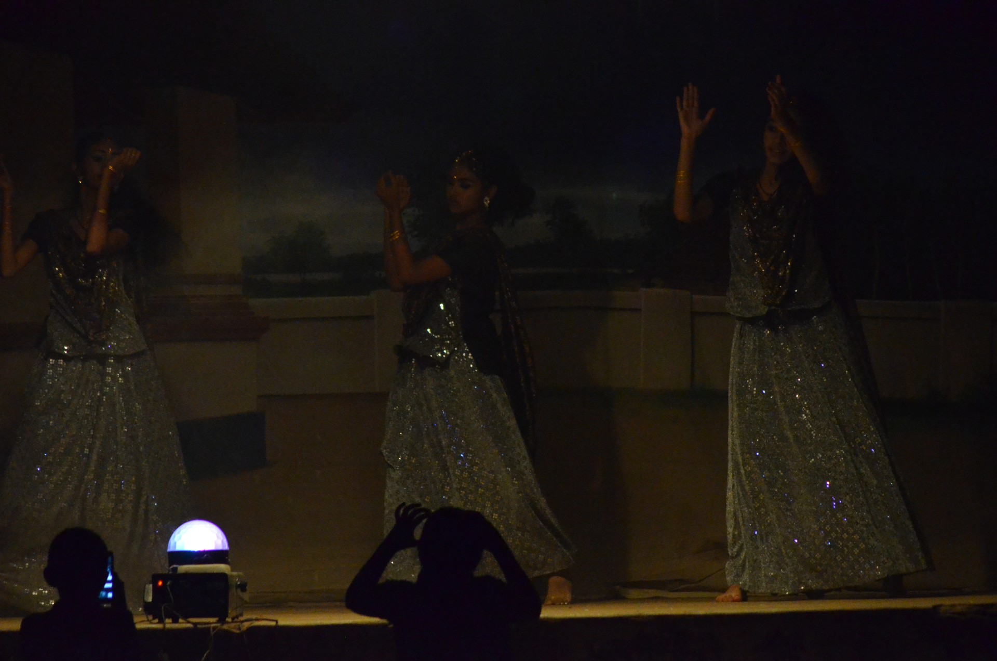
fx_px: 8292
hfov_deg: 6.9
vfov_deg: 4.6
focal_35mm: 300
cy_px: 330
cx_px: 498
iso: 6400
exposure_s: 1/500
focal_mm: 200
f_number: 4.8
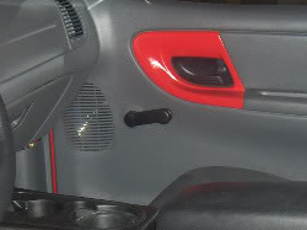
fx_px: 886
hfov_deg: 19.7
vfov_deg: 14.6
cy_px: 221
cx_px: 162
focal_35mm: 100
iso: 100
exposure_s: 1/60
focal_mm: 8
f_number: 2.8
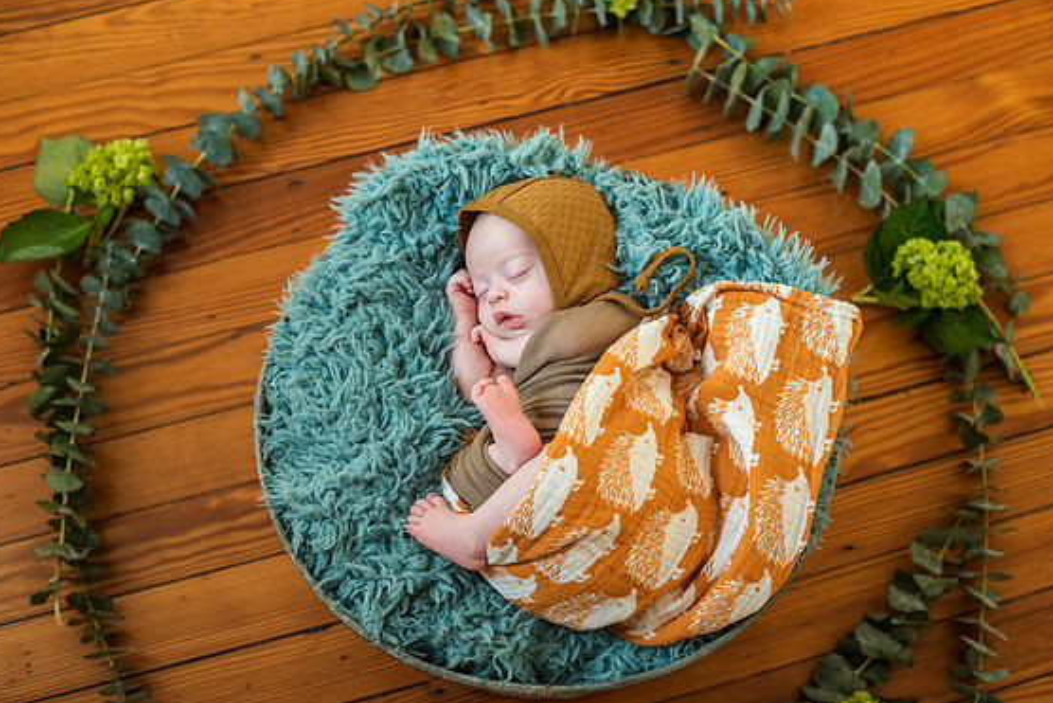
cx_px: 568
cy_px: 330
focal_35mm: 55
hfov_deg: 36.2
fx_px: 1609
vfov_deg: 24.6
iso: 800
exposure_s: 1/250
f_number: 3.2
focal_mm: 50
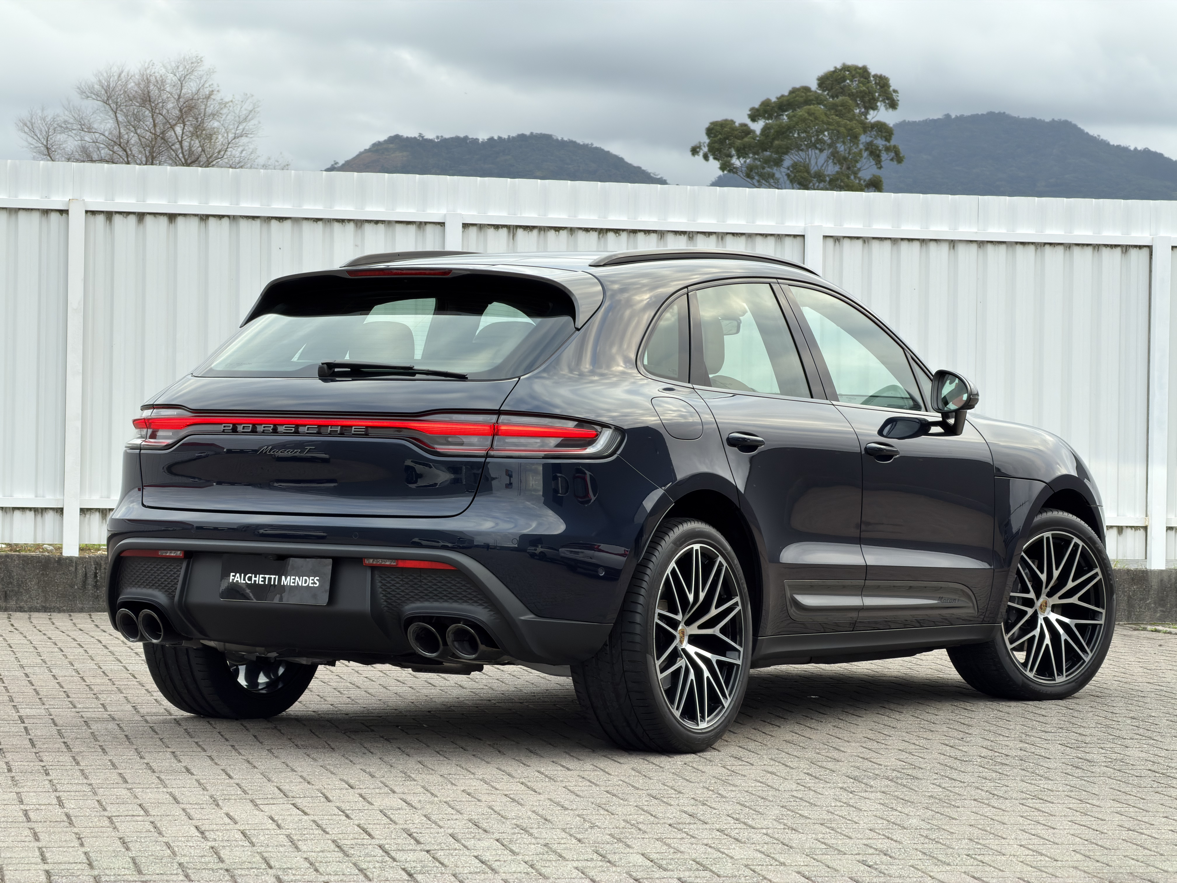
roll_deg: -1.3
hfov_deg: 19.6
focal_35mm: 100
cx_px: 588
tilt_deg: -1.8
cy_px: 442
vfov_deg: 14.8
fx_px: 3400
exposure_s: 1/121
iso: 64
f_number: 2.8
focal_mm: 16.89
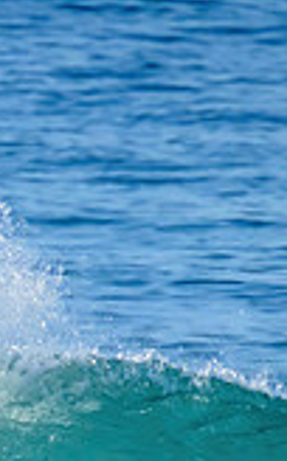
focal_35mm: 3362
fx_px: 42223
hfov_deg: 0.4
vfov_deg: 0.6
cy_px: 488
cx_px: -263
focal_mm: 800
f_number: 11
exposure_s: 1/2000
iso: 1600
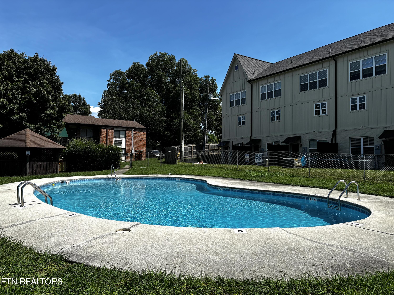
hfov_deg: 67.3
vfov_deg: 53.1
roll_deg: -0.6
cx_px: 197
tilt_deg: +1.3
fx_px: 296
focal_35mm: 26
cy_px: 148
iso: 50
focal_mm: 5.96
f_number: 1.6
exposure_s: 1/3937
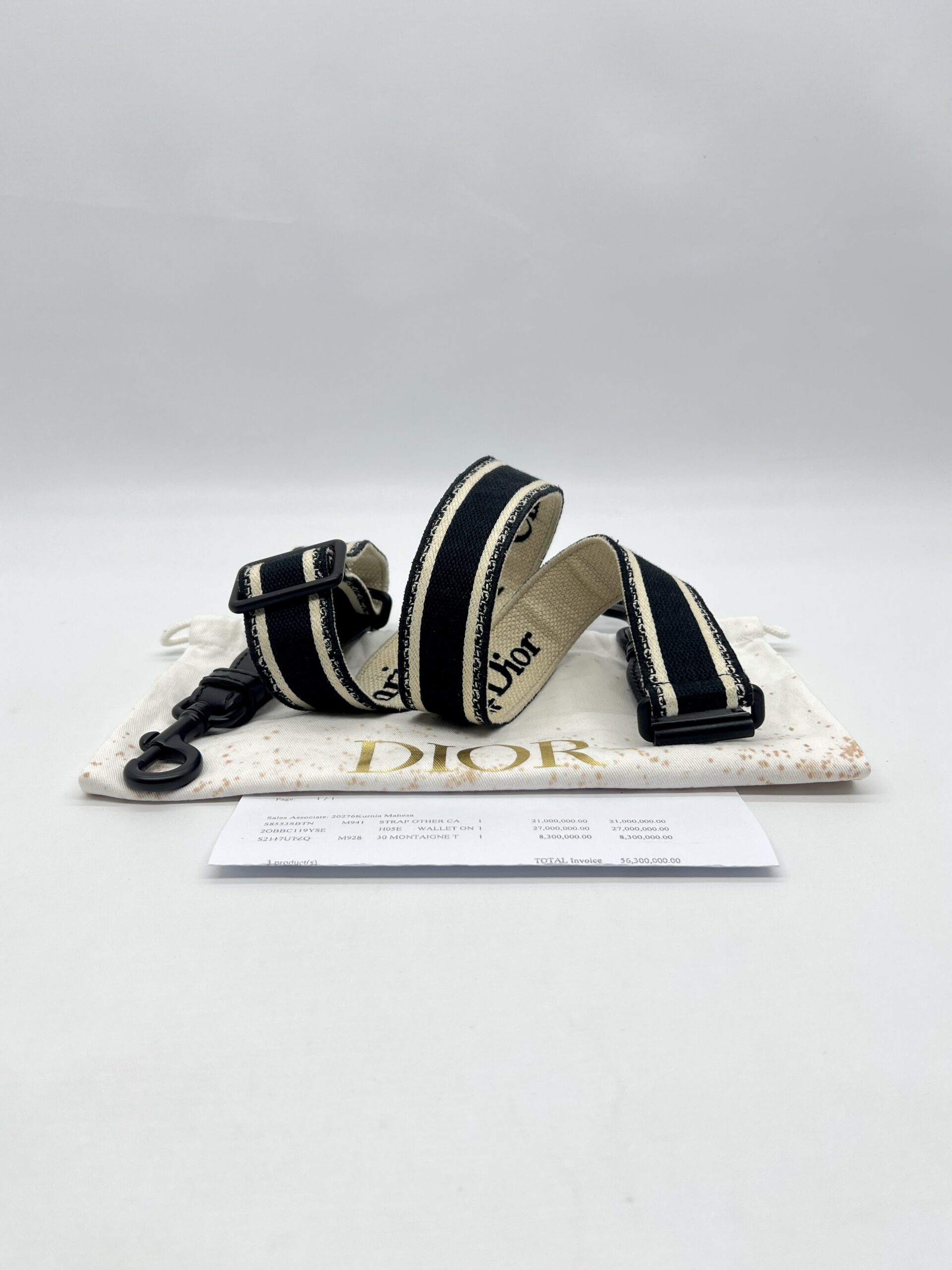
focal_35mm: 26
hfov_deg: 53.1
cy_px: 635
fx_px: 953
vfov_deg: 67.3
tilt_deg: -18.6
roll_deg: +0.0
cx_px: 476
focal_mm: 5.7
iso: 40
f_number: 1.5
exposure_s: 1/183
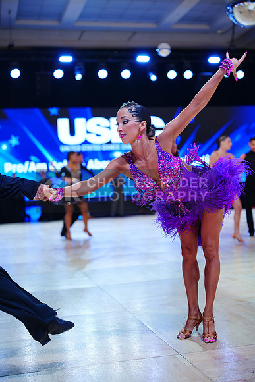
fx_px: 531
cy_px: 191
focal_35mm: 50
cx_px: 128
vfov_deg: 39.6
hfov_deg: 27.0
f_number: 2
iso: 320
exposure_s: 1/400
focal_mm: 50
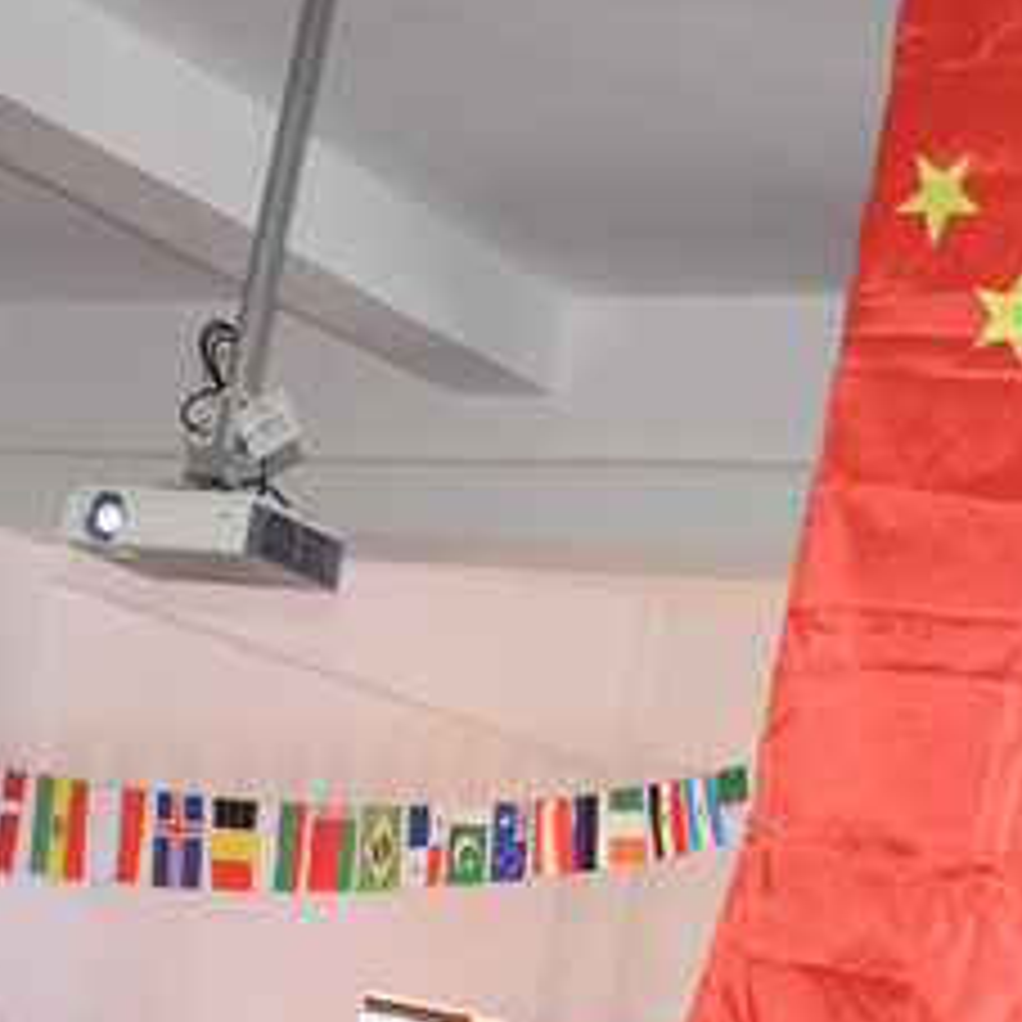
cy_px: 1114
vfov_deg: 20.4
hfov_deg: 21.4
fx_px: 2706
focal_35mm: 81
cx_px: 500
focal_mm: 18
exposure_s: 1/60
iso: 1250
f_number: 3.5
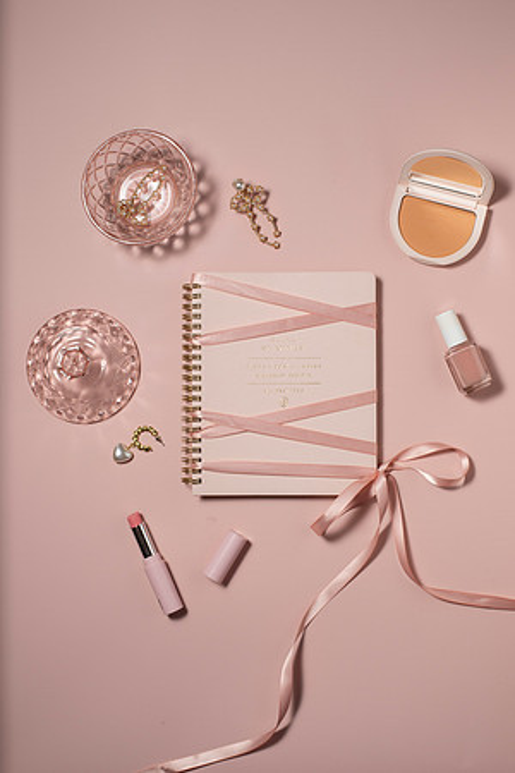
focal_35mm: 50
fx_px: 1073
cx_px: 258
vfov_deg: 39.6
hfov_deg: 27.0
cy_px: 386
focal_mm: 50
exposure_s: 1/250
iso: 200
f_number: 13
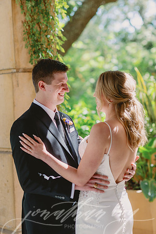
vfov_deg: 23.9
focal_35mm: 85
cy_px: 117
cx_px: 78
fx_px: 554
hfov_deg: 16.0
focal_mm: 85
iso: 160
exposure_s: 1/800
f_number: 2.8
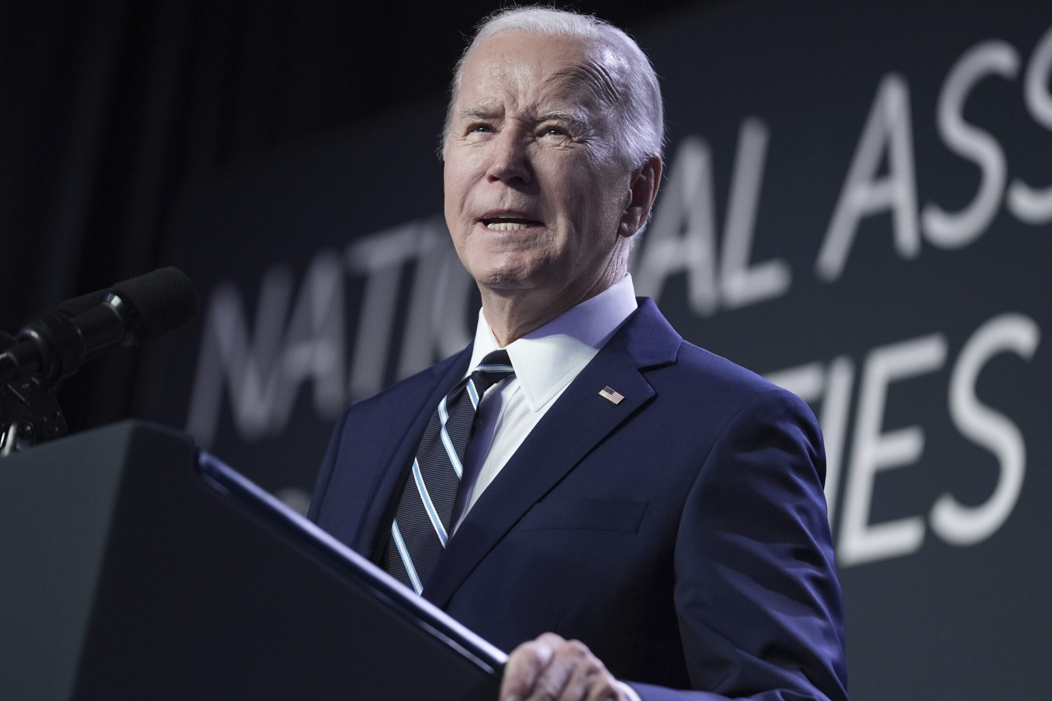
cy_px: 383
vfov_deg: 6.7
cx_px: 521
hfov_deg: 10.1
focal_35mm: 204
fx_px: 5961
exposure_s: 1/320
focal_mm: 176
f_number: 2.8
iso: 2000
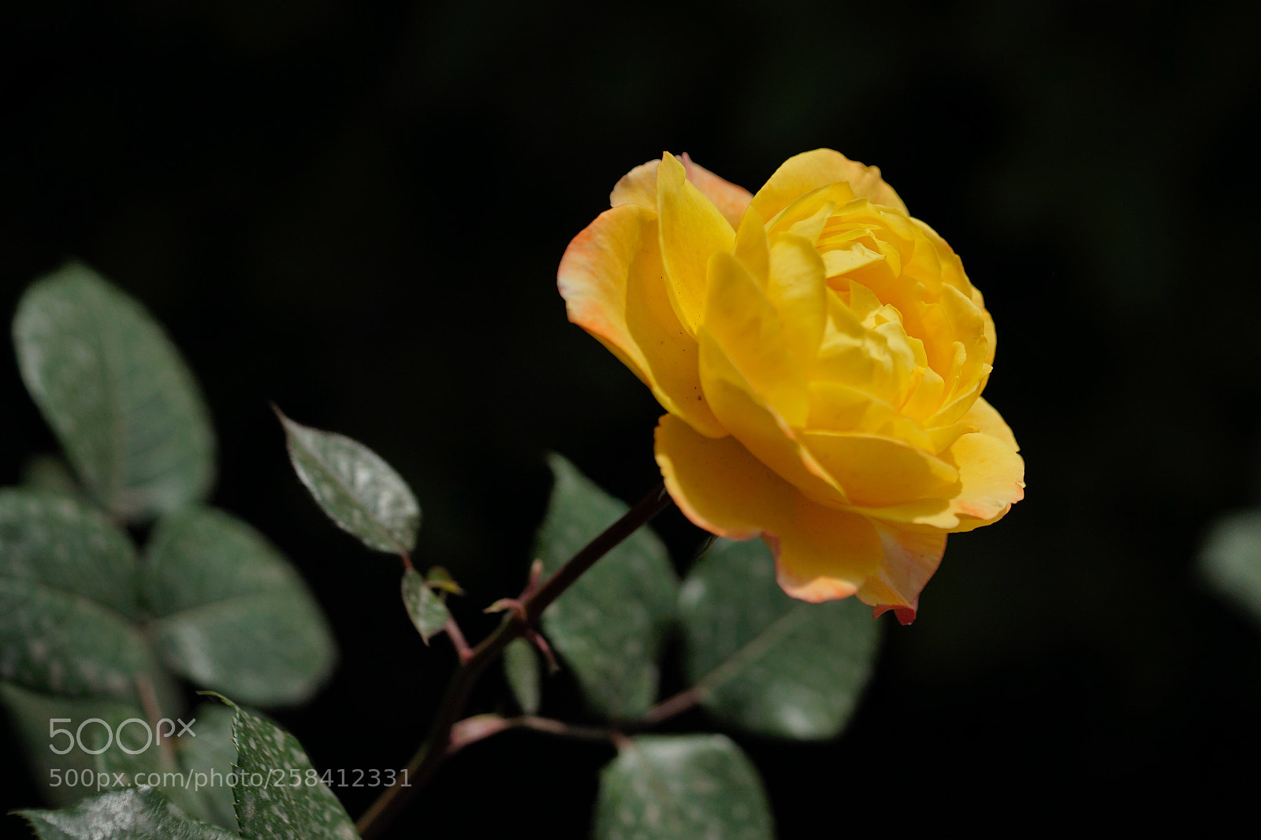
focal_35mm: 90
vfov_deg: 15.2
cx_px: 630
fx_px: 3152
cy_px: 420
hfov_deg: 22.6
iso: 100
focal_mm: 90
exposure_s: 1/4000
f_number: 3.5
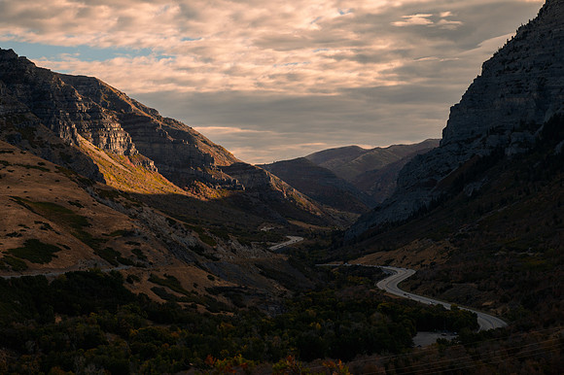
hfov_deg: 23.8
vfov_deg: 16.0
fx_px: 1333
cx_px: 221
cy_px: 147
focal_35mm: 85
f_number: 10
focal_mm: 70
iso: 200
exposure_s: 1/250
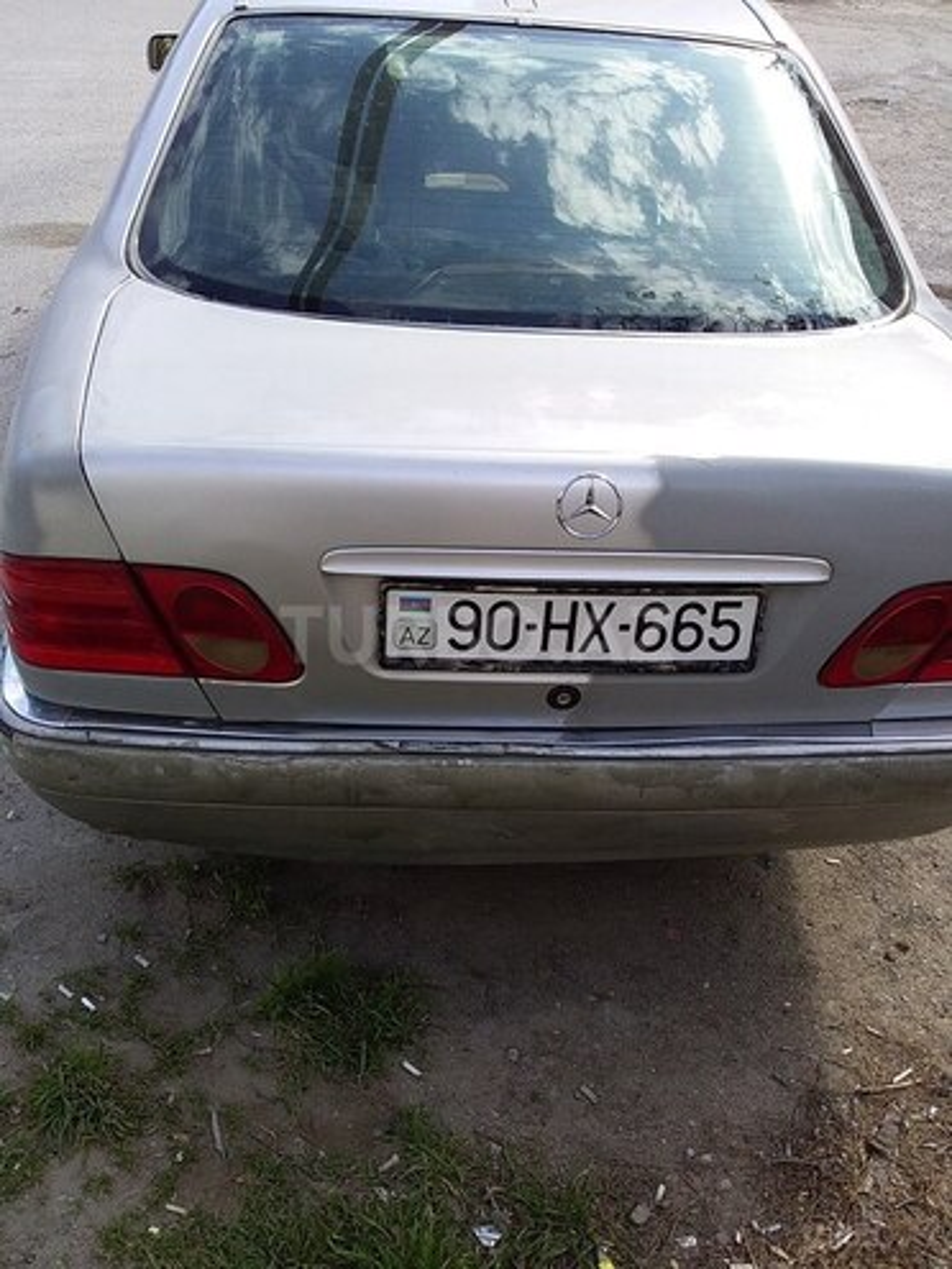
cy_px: 634
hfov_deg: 45.4
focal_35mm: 31
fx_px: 1137
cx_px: 476
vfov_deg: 58.4
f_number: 2.2
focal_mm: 3.3
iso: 40
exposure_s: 1/486
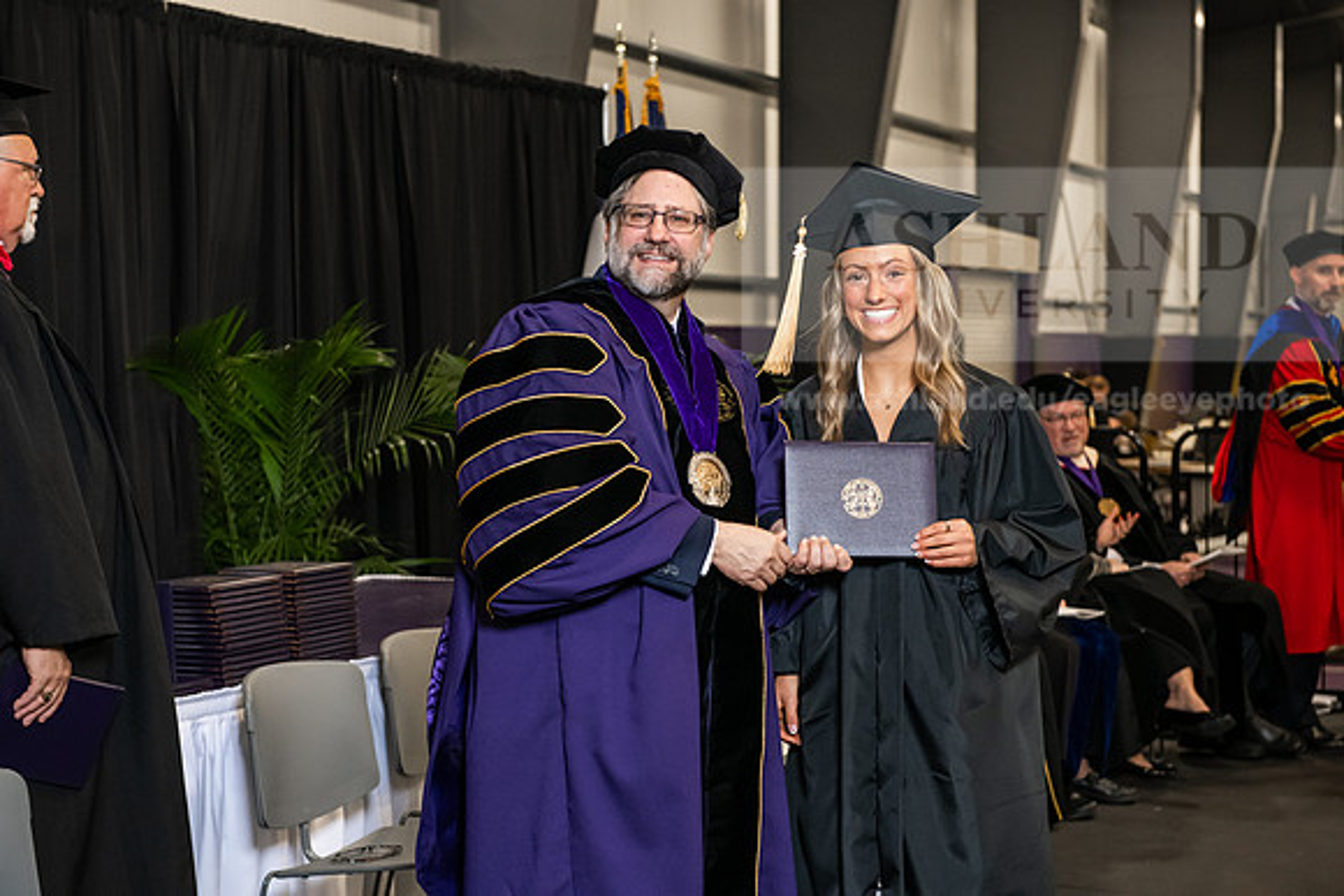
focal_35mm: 70
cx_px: 672
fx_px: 2614
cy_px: 448
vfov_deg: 19.5
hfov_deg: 28.8
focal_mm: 70
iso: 2500
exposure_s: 1/200
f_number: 5
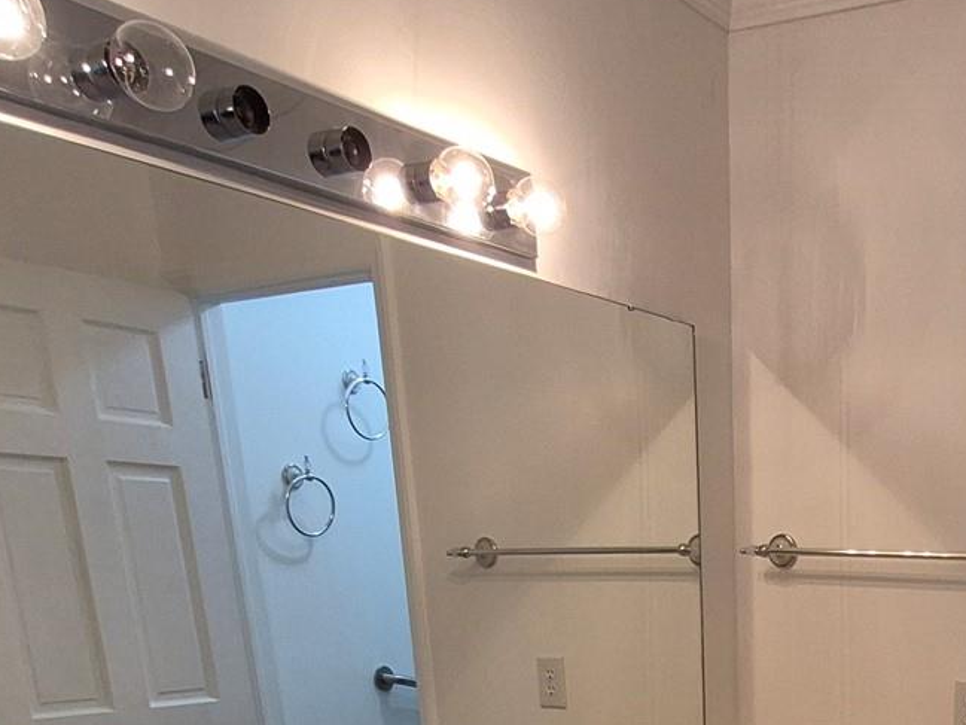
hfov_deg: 41.7
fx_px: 1144
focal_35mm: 41
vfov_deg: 29.8
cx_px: 887
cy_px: 883
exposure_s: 1/60
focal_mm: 1.74
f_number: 2.2
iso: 200
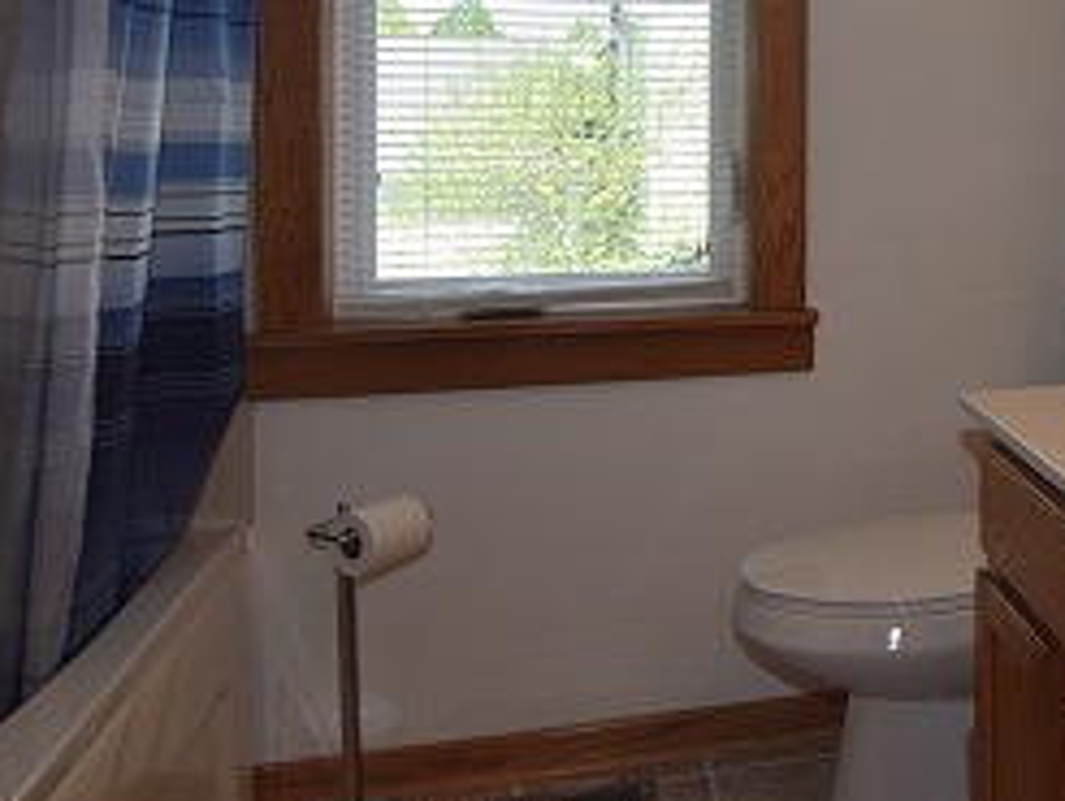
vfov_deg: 33.6
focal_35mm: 41
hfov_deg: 40.1
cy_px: 126
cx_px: 1061
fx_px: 1270
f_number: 5.6
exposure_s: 1/125
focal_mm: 11
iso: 220
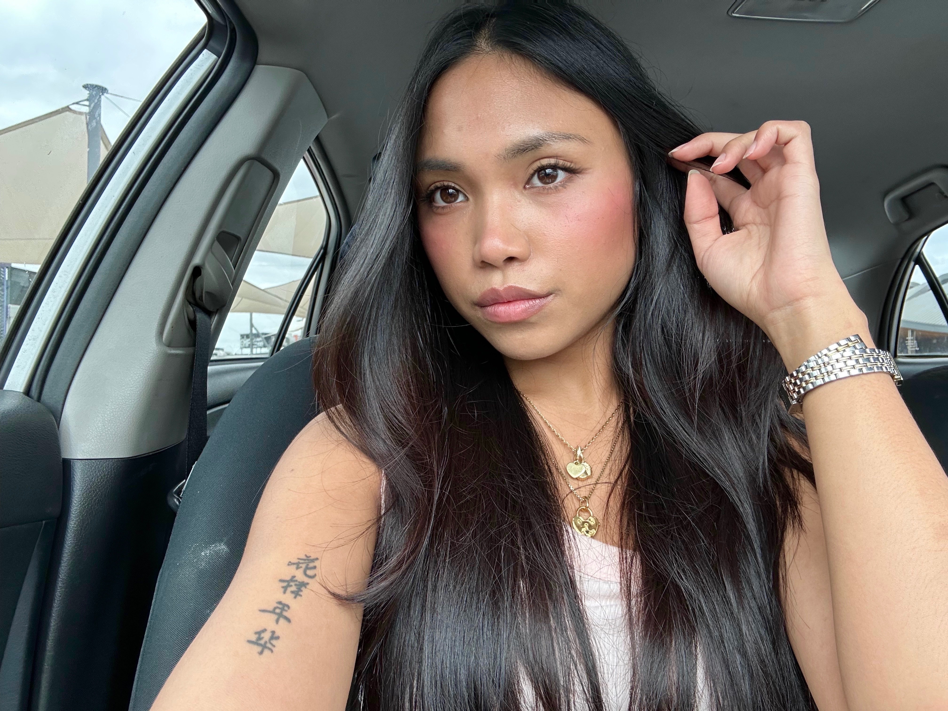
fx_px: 630
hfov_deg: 73.9
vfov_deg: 58.9
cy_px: 356
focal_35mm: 23
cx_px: 474
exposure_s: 1/121
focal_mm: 2.69
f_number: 1.9
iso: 40
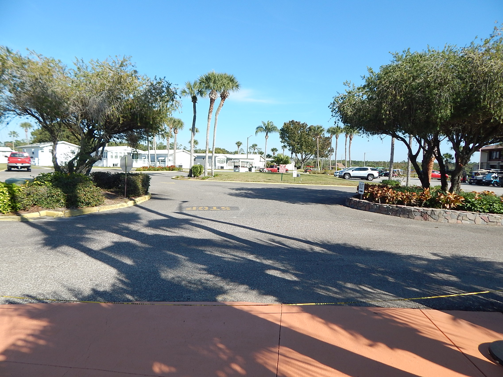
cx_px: 252
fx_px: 334
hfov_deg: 73.9
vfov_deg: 58.9
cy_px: 188
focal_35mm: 23
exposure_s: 1/400
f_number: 6
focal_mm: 4
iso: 125
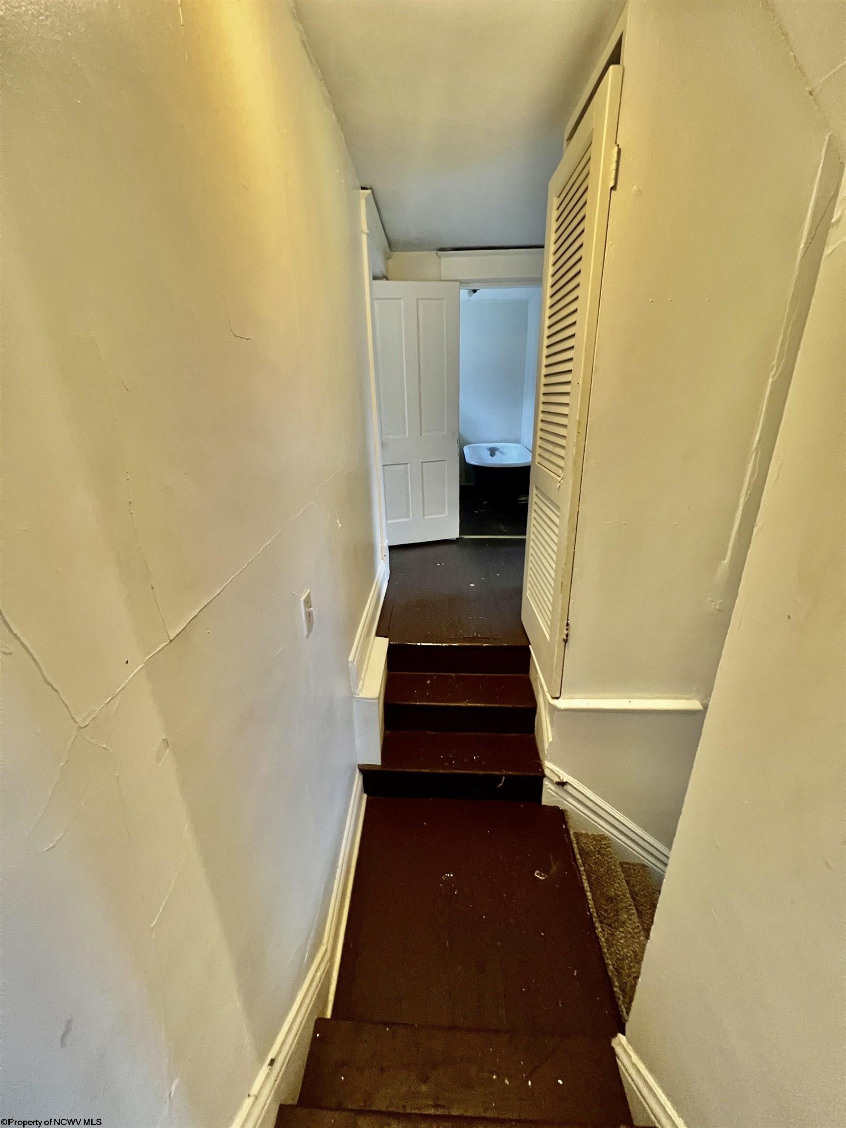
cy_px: 564
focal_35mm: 13
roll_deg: +0.9
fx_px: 424
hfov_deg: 89.9
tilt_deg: -21.6
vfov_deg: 106.2
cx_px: 423
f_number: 1.8
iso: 640
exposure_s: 1/60
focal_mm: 1.57
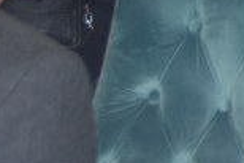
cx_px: 591
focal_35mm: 328
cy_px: -228
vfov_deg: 4.1
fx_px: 2225
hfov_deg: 6.0
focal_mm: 42
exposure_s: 1/60
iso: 200
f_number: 4.5
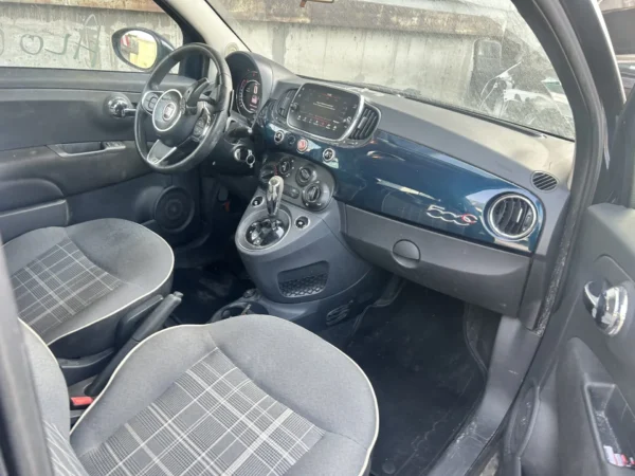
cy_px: 238
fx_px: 477
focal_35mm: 26
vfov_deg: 53.1
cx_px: 318
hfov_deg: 67.3
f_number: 1.5
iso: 64
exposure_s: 1/121
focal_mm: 5.7
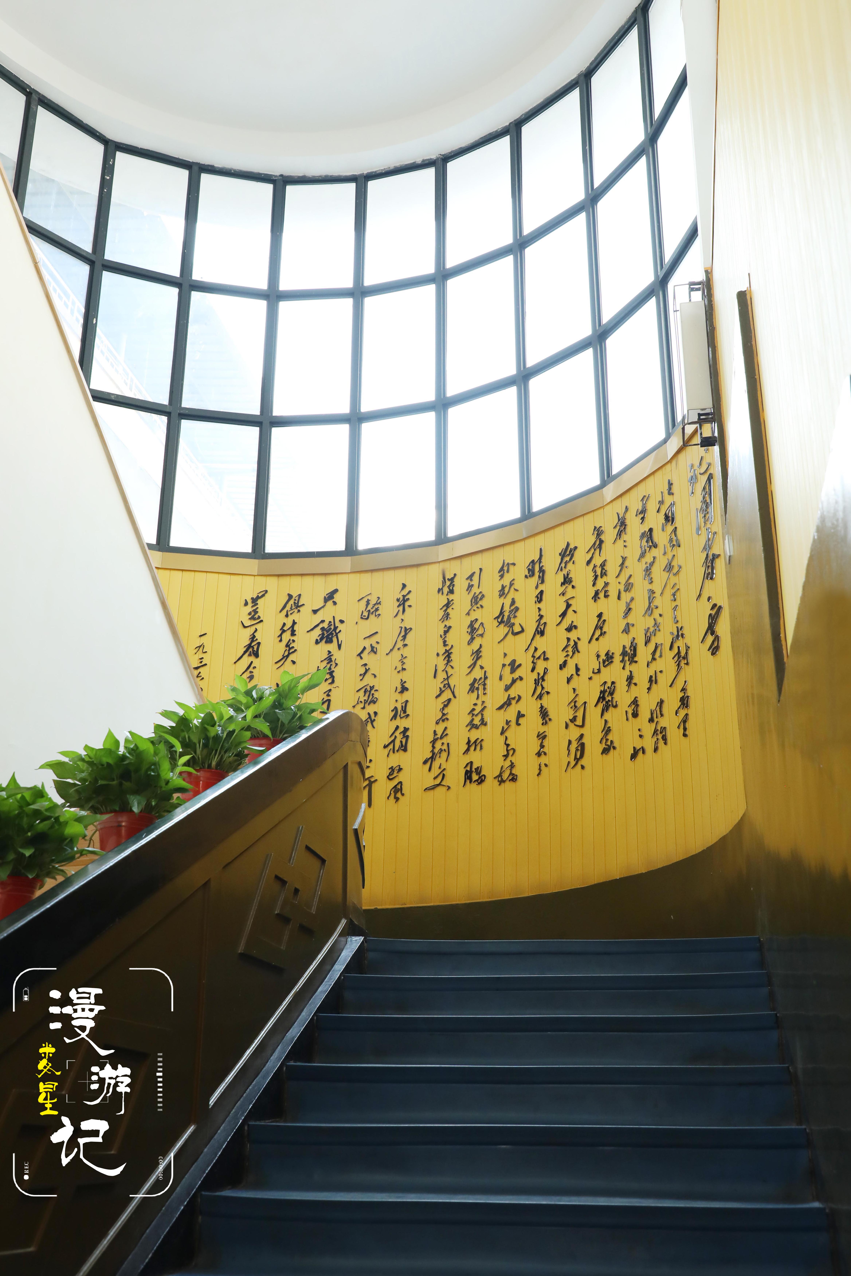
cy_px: 638
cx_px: 426
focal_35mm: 48
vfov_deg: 41.1
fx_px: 1702
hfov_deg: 28.1
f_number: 22
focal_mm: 48
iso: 500
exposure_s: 1/125
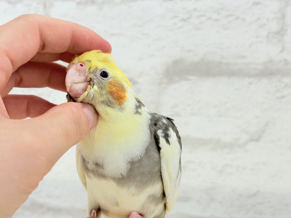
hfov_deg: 36.8
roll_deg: -0.8
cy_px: 109
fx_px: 437
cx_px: 146
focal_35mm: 52
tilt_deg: -1.9
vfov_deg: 28.0
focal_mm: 5.96
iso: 64
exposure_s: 1/100
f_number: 1.6
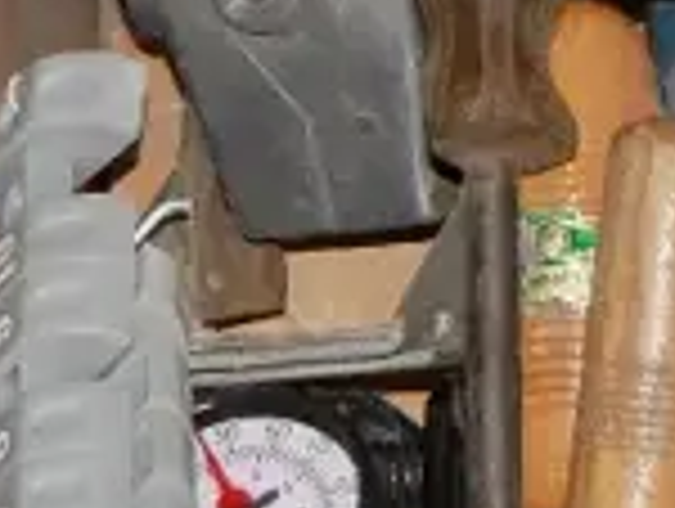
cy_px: 142
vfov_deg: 3.4
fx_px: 8535
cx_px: -27
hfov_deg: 4.5
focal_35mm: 437
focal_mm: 32
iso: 3200
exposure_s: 1/80
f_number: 5
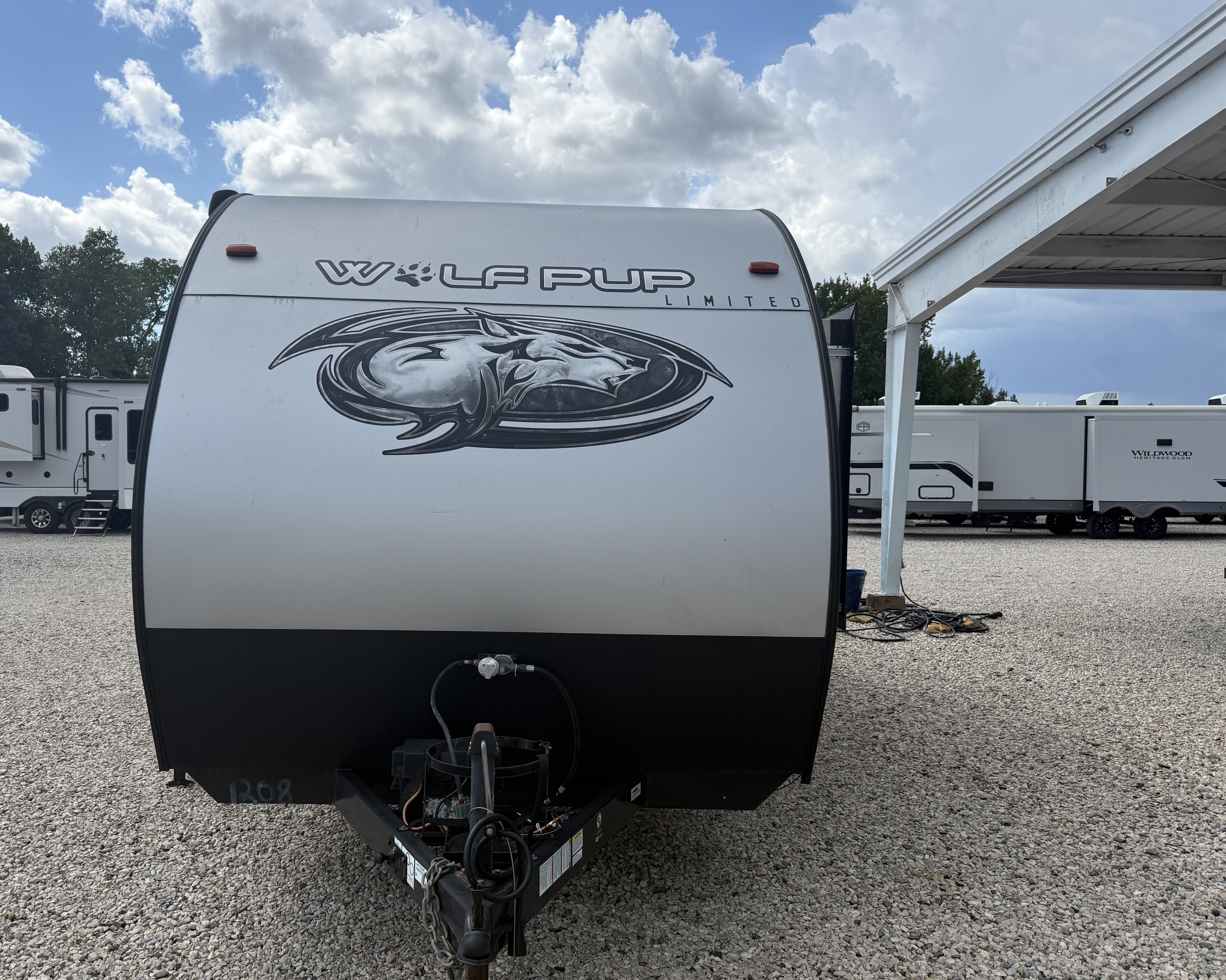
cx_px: 541
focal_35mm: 27
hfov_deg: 63.9
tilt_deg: -1.8
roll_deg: -0.8
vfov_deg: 53.2
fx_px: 980
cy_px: 511
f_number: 1.78
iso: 100
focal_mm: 6.76
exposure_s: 1/4673
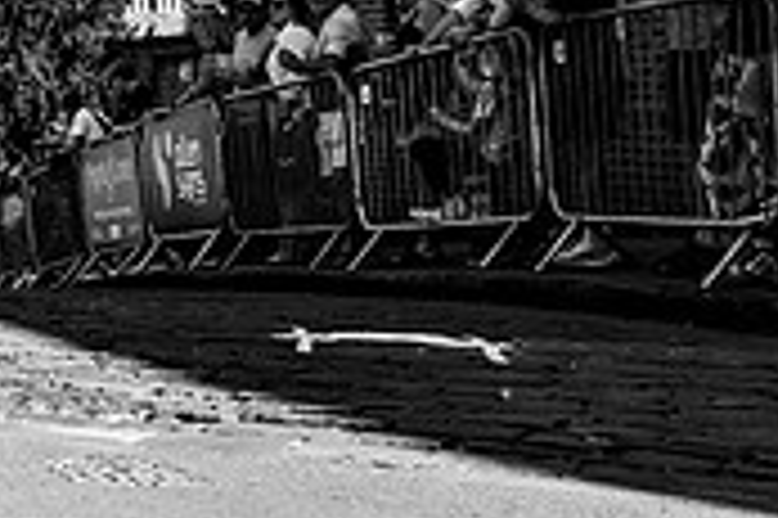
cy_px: 488
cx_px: 12
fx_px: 2202
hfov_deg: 19.5
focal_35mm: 102
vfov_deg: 13.3
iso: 100
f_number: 3.5
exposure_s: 1/1000
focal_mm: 28
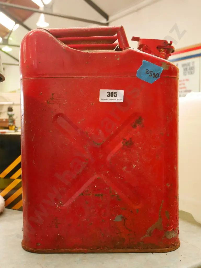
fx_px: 294
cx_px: 100
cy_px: 134
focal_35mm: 38
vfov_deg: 49.0
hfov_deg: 37.8
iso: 3200
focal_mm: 19
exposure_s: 1/100
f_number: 4.3
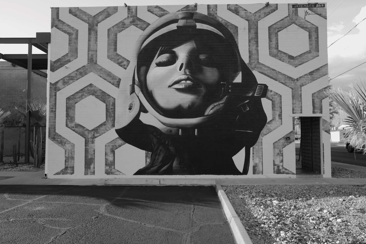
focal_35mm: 29
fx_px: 295
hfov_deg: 63.6
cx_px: 185
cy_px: 124
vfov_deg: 45.0
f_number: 5.6
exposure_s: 1/160
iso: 100
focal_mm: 28
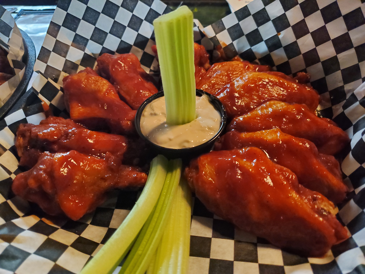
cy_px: 137
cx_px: 182
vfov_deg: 53.1
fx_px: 274
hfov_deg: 67.3
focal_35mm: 26
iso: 640
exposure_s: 1/30
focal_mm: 4.3
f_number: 1.5
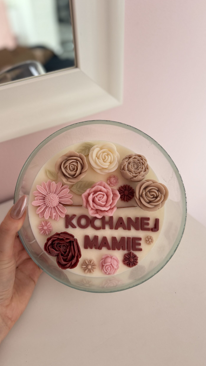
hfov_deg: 42.7
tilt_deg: -39.3
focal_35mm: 27
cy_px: 183
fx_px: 262
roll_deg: +6.0
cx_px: 85
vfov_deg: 69.9
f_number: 1.78
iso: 200
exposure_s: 1/98
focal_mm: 6.76
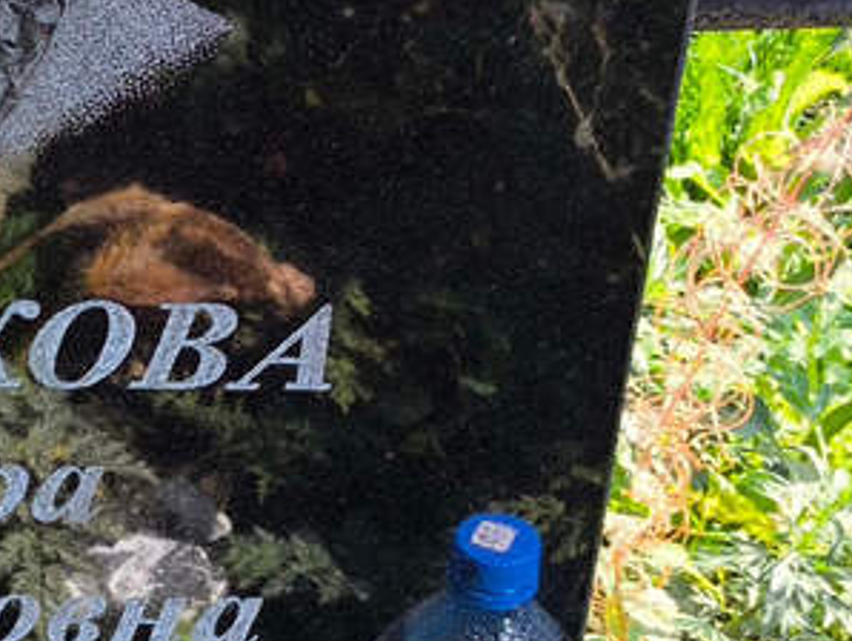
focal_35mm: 134
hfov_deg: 14.2
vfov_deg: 11.0
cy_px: 532
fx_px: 3301
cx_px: -196
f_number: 1.7
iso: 50
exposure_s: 1/256
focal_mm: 4.71
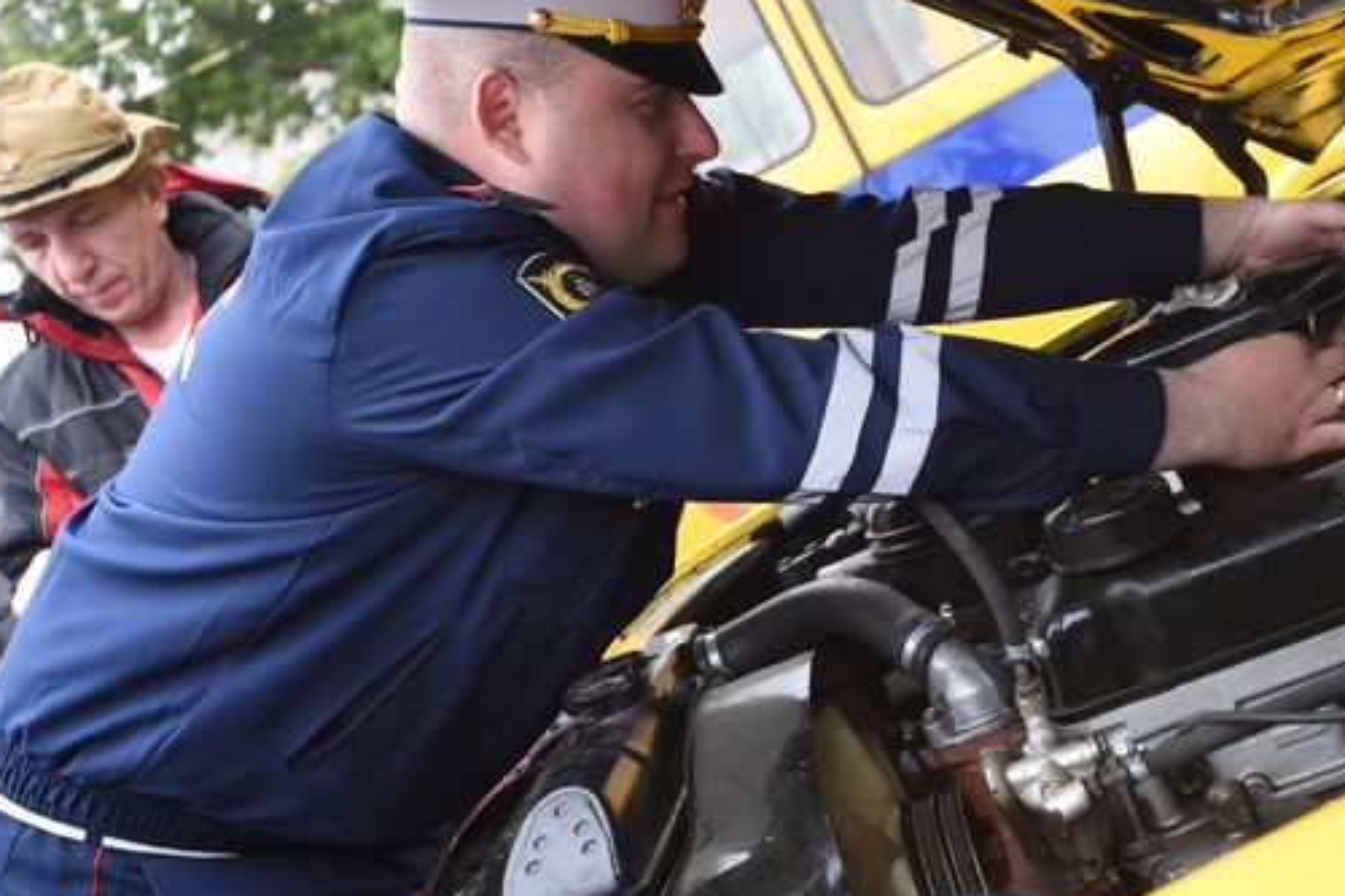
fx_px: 1830
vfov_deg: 27.5
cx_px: 777
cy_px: 387
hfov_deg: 40.2
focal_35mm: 49
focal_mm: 35
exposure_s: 1/200
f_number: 4
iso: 800
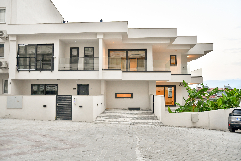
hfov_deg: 60.3
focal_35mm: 31
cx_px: 120
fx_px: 208
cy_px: 80
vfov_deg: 42.3
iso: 1600
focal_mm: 31
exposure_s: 1/500
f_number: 2.8
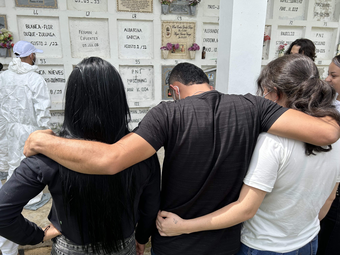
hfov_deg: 67.3
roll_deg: +0.2
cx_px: 170
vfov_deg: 53.1
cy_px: 128
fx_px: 255
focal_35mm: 26
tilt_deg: -14.8
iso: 50
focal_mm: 5.7
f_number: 1.5
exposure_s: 1/1901
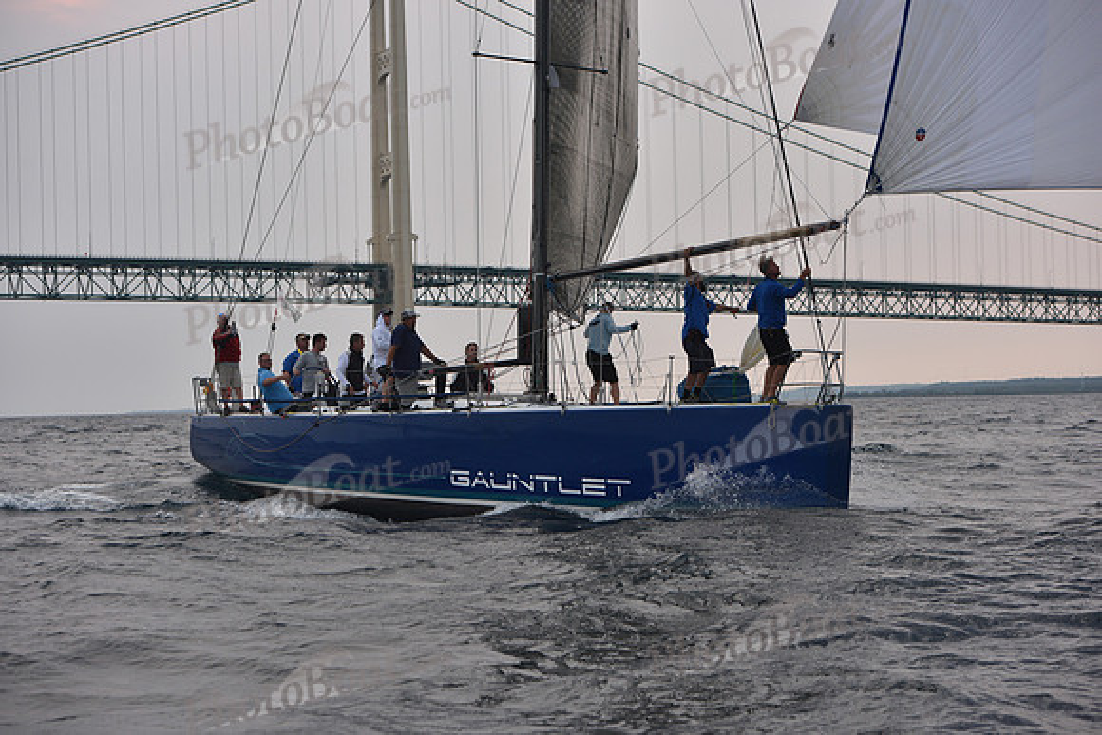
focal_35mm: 70
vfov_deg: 19.5
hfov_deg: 28.8
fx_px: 2143
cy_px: 368
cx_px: 551
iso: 250
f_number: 4.5
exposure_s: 1/640
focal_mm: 70
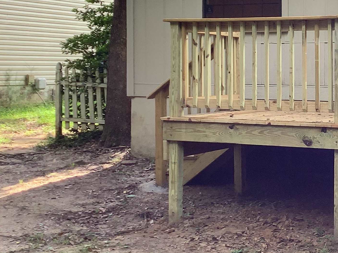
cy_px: 75
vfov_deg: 21.5
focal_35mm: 68
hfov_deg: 26.4
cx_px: 370
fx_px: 664
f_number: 2.4
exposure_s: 1/120
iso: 50
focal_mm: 3.3
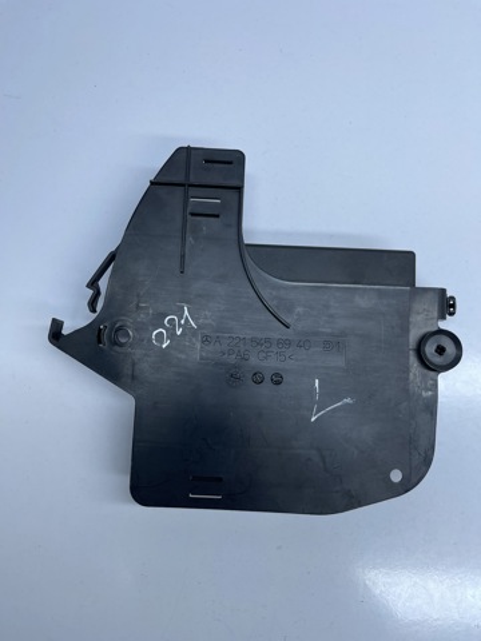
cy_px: 320
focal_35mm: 25
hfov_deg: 54.9
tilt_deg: -81.3
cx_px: 240
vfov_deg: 69.4
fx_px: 463
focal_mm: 5.1
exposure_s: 1/824
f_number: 1.6
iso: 32
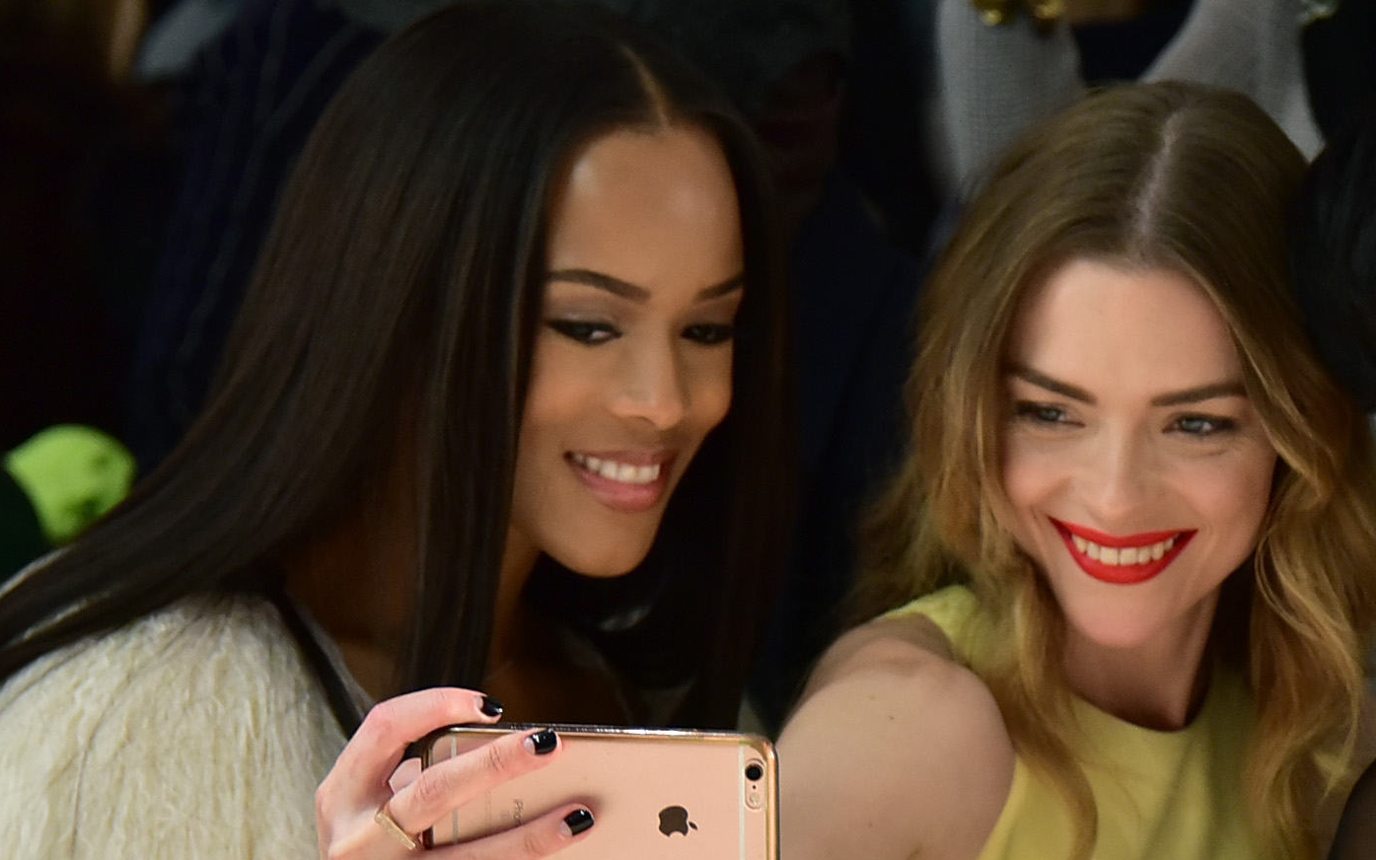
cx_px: 1001
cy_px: 788
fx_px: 11101
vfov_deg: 4.4
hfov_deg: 7.1
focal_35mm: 296
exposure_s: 1/100
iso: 2500
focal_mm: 135
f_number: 5.6
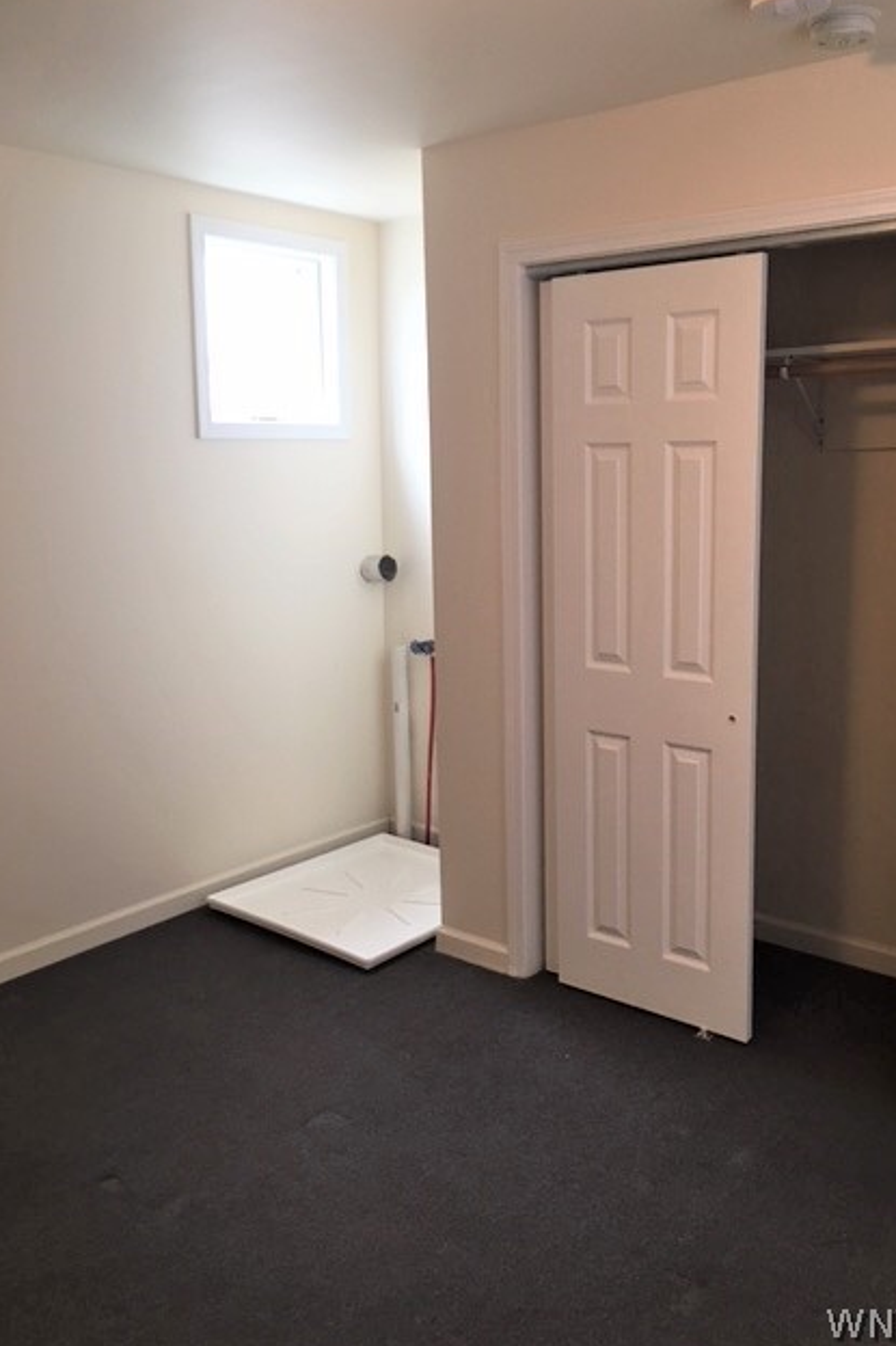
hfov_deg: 42.2
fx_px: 1158
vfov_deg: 60.3
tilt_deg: -9.3
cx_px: 501
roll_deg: +0.8
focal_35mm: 31
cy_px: 663
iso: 50
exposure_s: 1/15
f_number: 2.2
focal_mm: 4.15
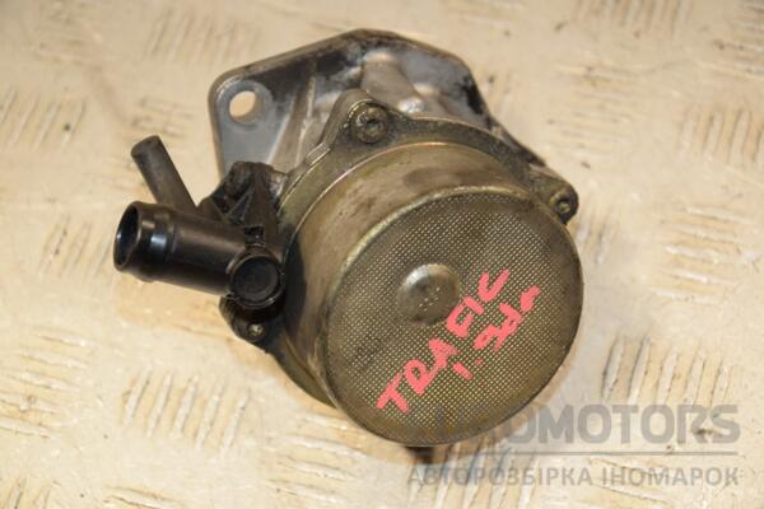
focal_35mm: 112
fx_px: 2387
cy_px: 254
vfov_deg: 12.2
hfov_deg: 18.2
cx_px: 382
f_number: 6.3
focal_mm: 75
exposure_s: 1/200
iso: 800
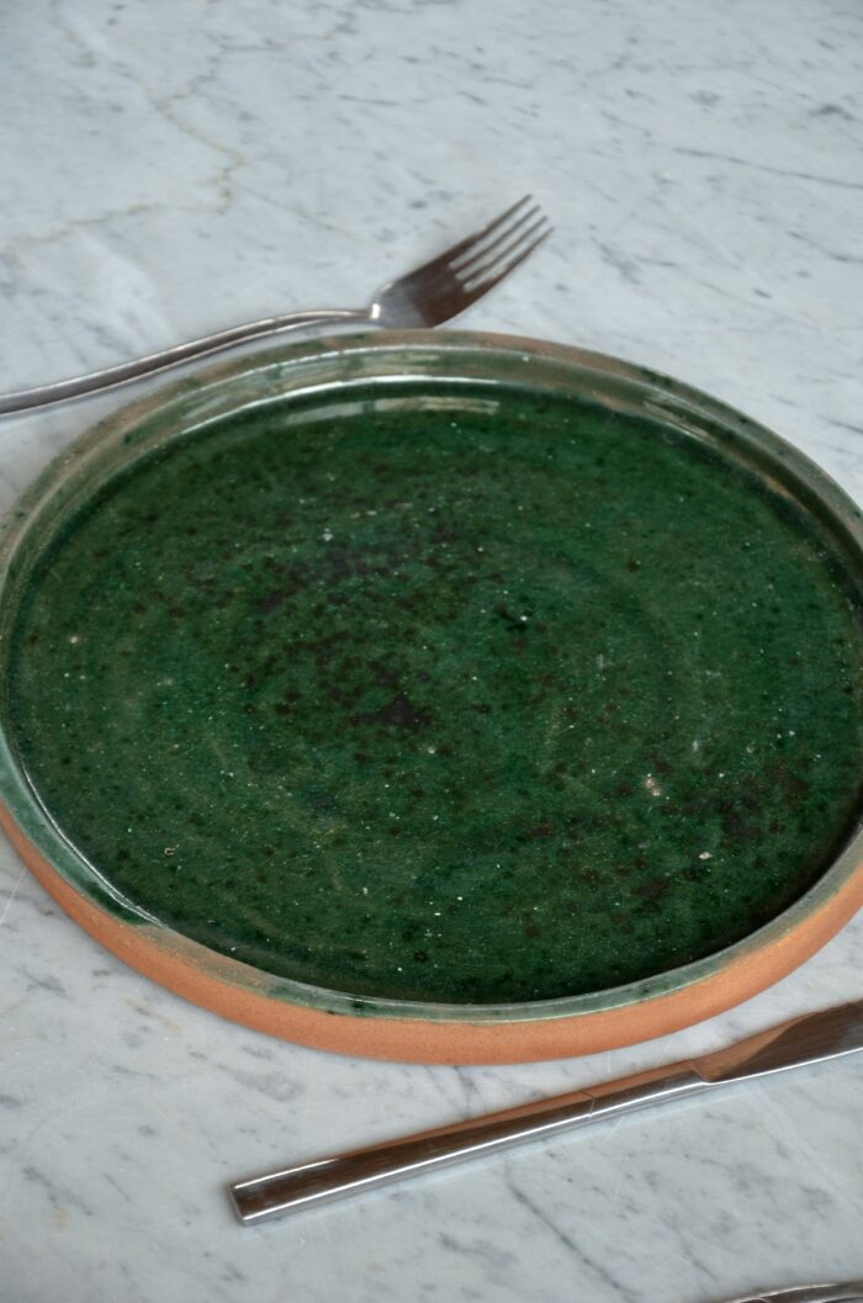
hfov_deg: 11.4
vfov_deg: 17.1
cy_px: 652
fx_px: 4335
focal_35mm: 120
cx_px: 432
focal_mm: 80
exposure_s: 1/60
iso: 640
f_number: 5.3
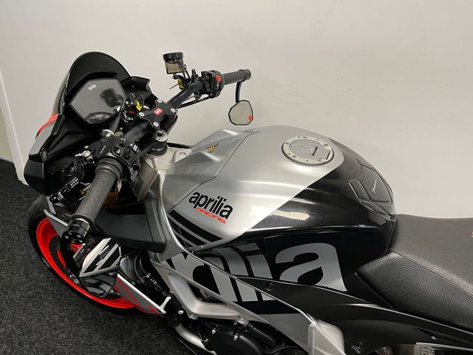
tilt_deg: -33.7
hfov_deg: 67.3
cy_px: 178
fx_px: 355
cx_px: 236
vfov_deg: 53.1
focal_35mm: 26
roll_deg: -10.1
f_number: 1.6
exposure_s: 1/50
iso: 80
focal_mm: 5.1
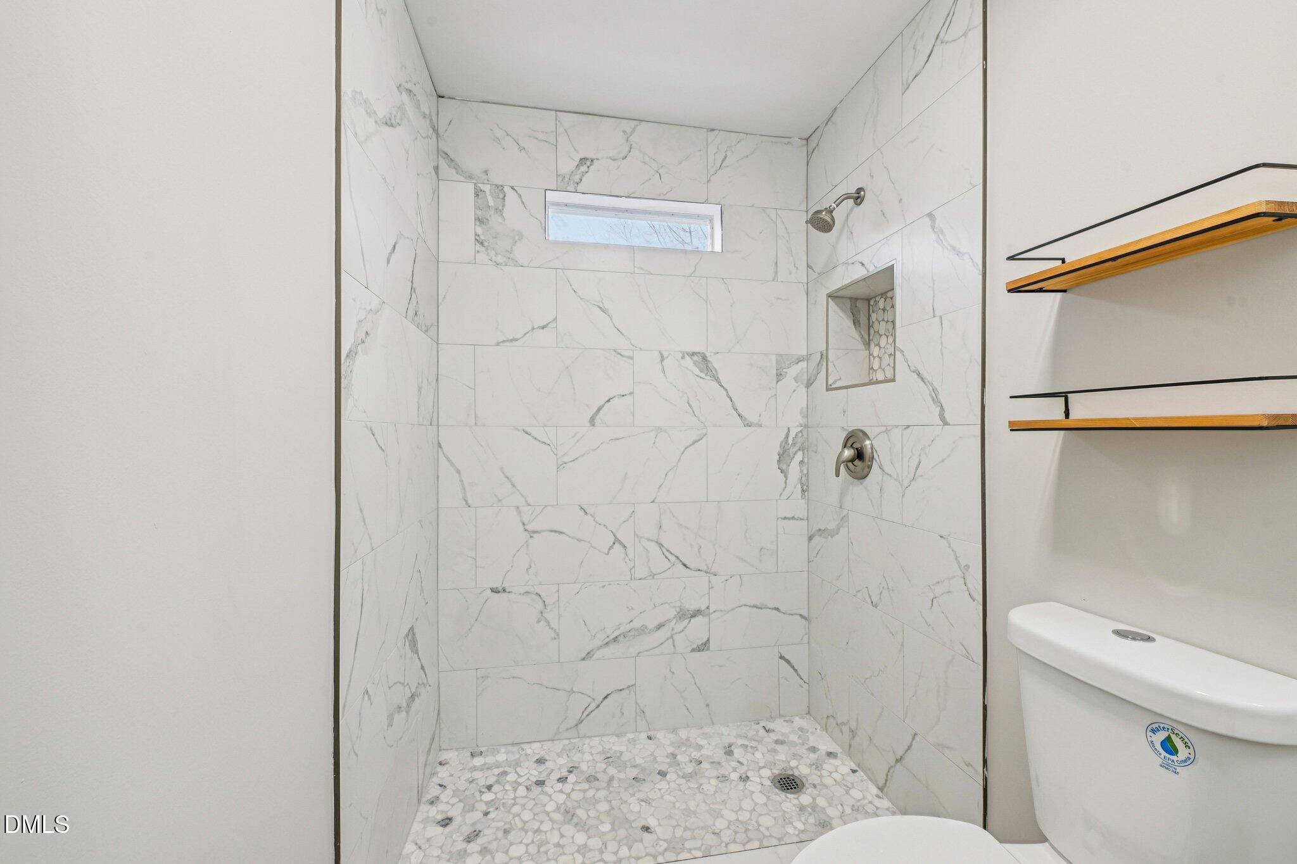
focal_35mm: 14
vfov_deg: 81.2
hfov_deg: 104.3
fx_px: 504
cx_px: 648
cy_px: 432
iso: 200
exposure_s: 1/8
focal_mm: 14
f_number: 9
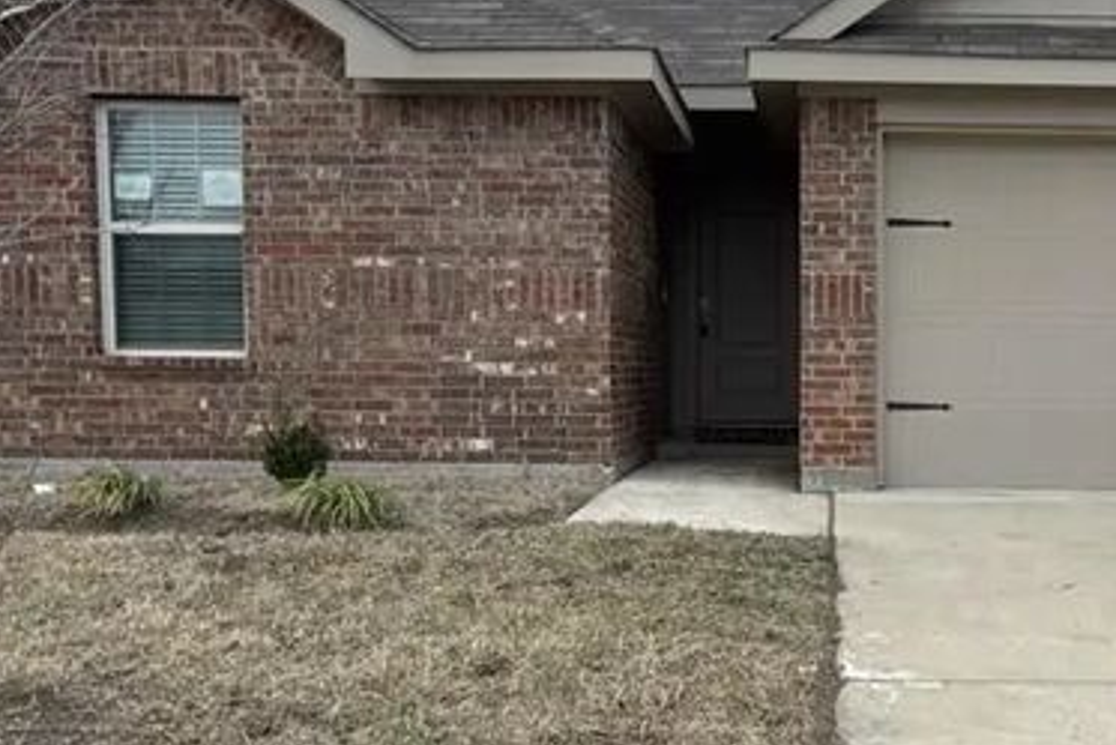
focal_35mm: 40
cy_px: 461
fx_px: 1240
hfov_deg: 46.7
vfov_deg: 33.3
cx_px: 838
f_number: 2.2
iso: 50
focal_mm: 2.22
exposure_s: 1/408
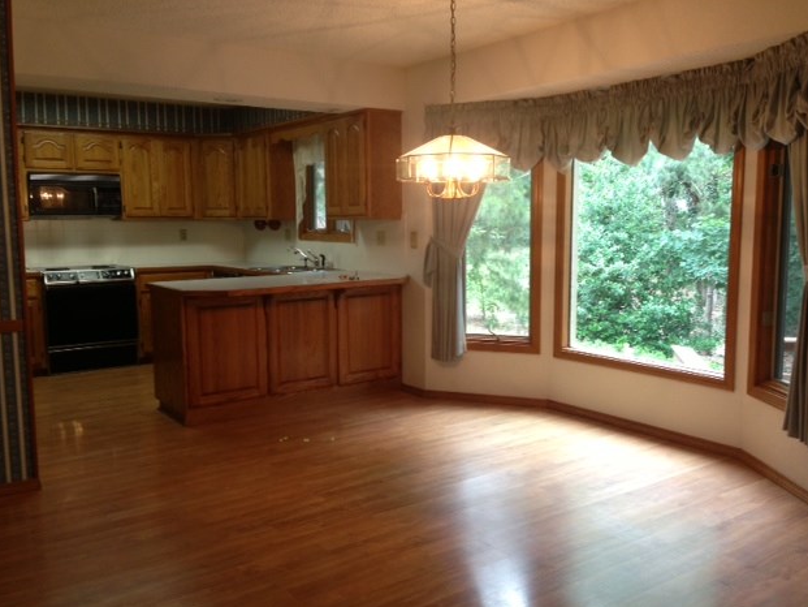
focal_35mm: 34
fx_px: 794
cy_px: 310
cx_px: 411
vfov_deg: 41.8
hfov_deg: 53.9
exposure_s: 1/20
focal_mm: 4.13
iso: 100
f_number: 2.4
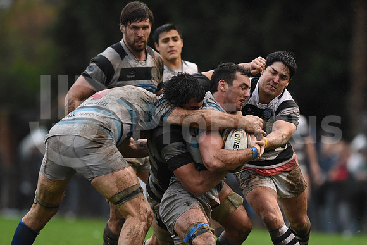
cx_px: 184
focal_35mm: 300
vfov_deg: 4.6
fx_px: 3059
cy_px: 122
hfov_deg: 6.9
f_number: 2.8
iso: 3200
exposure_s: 1/800
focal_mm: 300
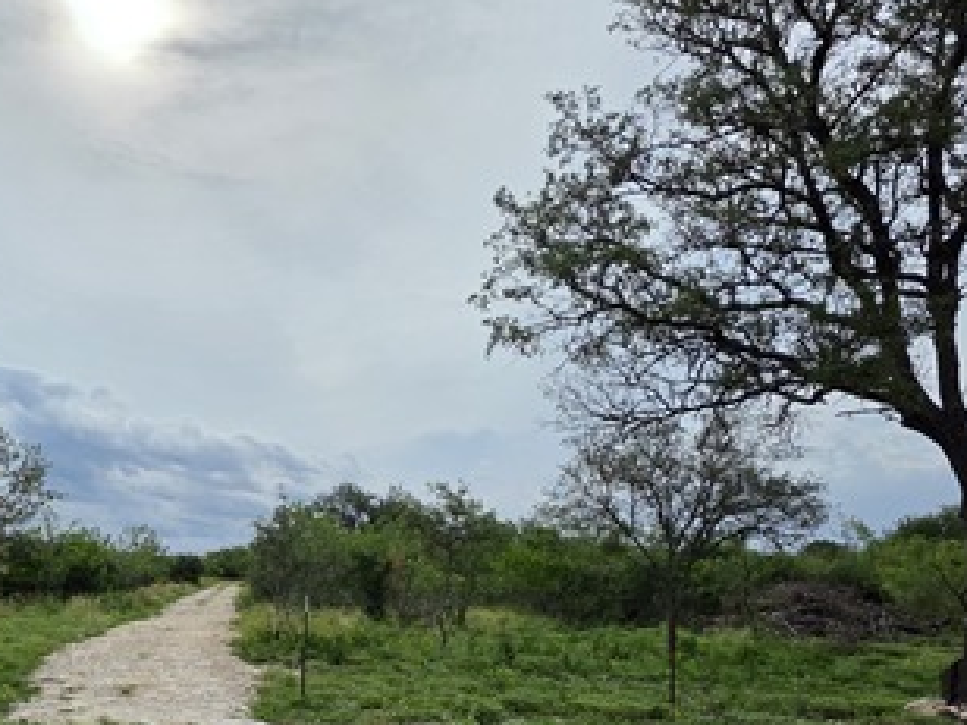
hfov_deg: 58.7
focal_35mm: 27
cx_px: 154
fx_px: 754
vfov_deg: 49.8
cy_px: 518
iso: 40
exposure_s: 1/4037
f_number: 1.9
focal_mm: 2.2
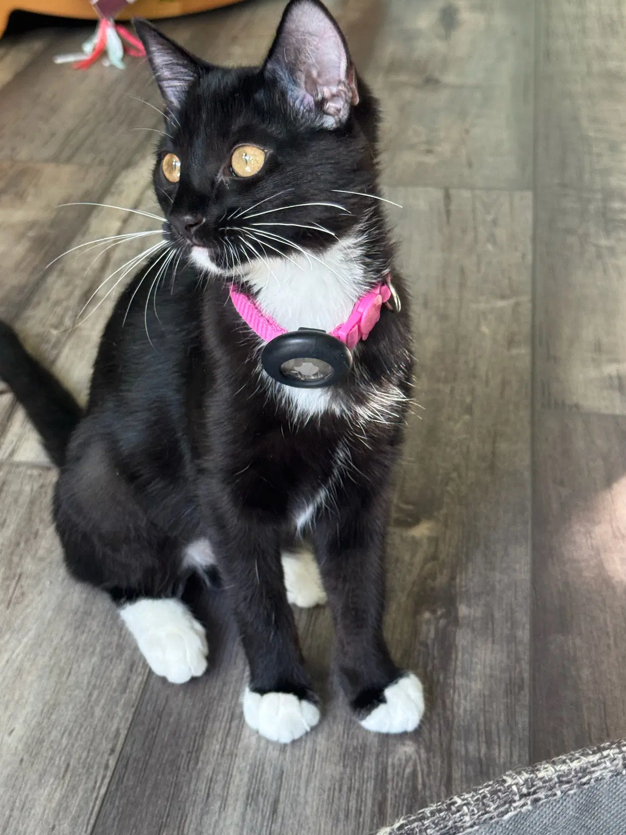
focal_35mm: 57
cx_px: 323
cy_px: 377
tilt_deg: -29.7
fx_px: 1375
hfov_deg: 25.6
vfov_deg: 33.8
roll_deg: +0.4
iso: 100
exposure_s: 1/60
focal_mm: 6.76
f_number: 1.78
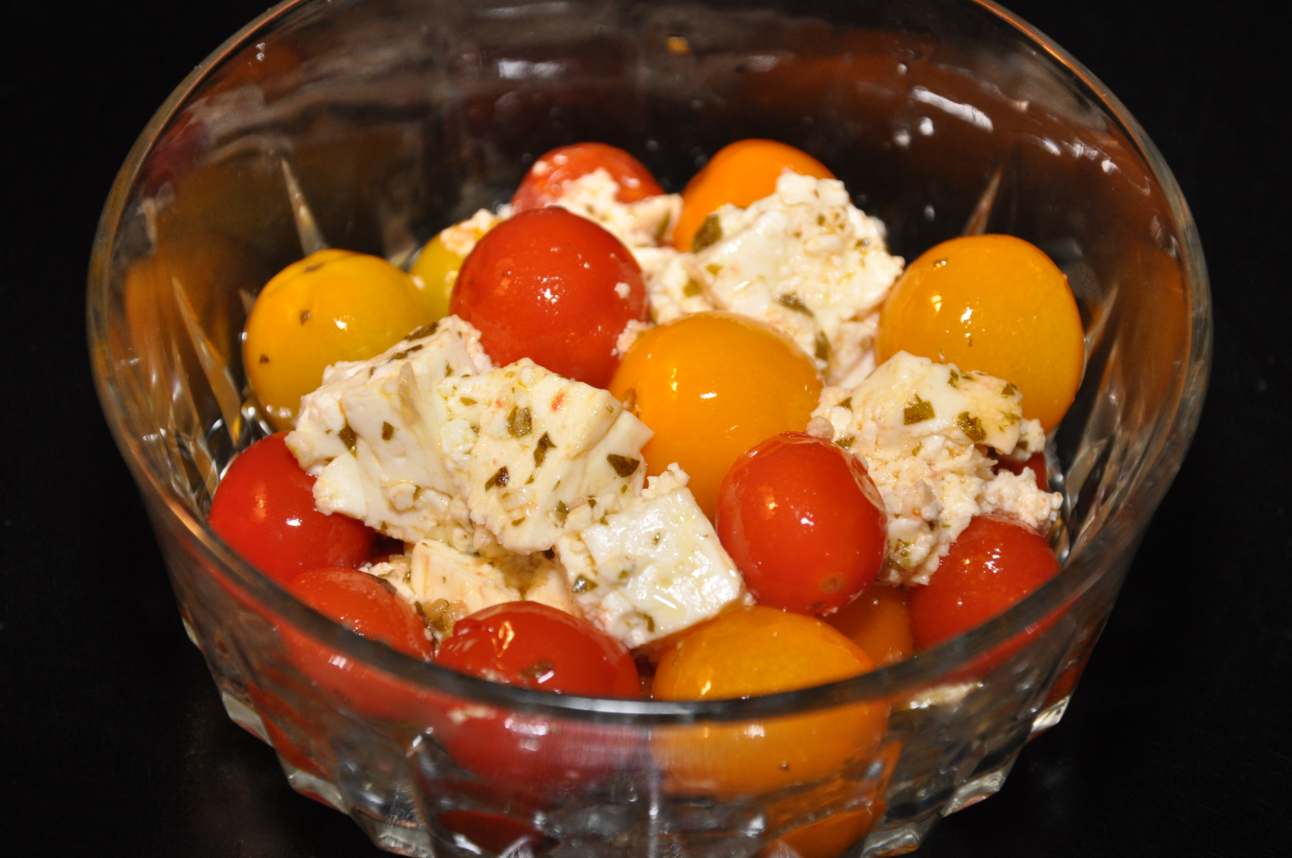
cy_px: 429
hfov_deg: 21.9
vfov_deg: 14.7
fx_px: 3334
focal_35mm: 93
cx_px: 646
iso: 800
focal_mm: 62
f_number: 5.3
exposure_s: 1/60
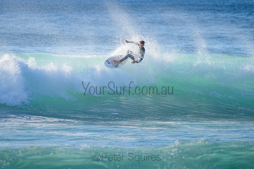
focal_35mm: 613
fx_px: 4328
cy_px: 68
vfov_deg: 2.2
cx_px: 103
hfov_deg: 3.4
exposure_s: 1/2000
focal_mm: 500
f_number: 5.6
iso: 560
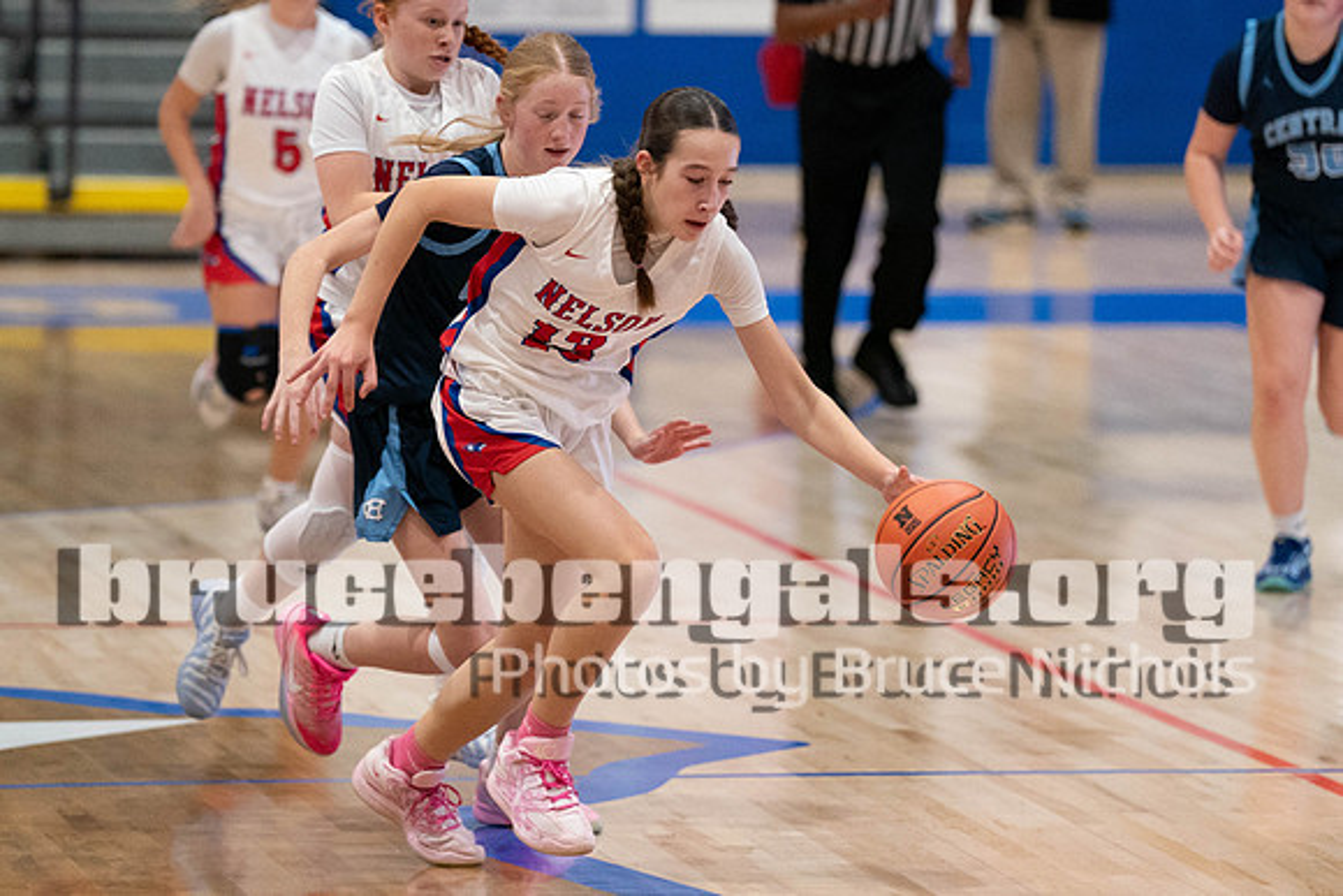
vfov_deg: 5.4
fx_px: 9547
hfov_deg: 8.0
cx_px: 622
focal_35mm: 256
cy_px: 316
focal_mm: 168
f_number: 2.8
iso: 4000
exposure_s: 1/1000
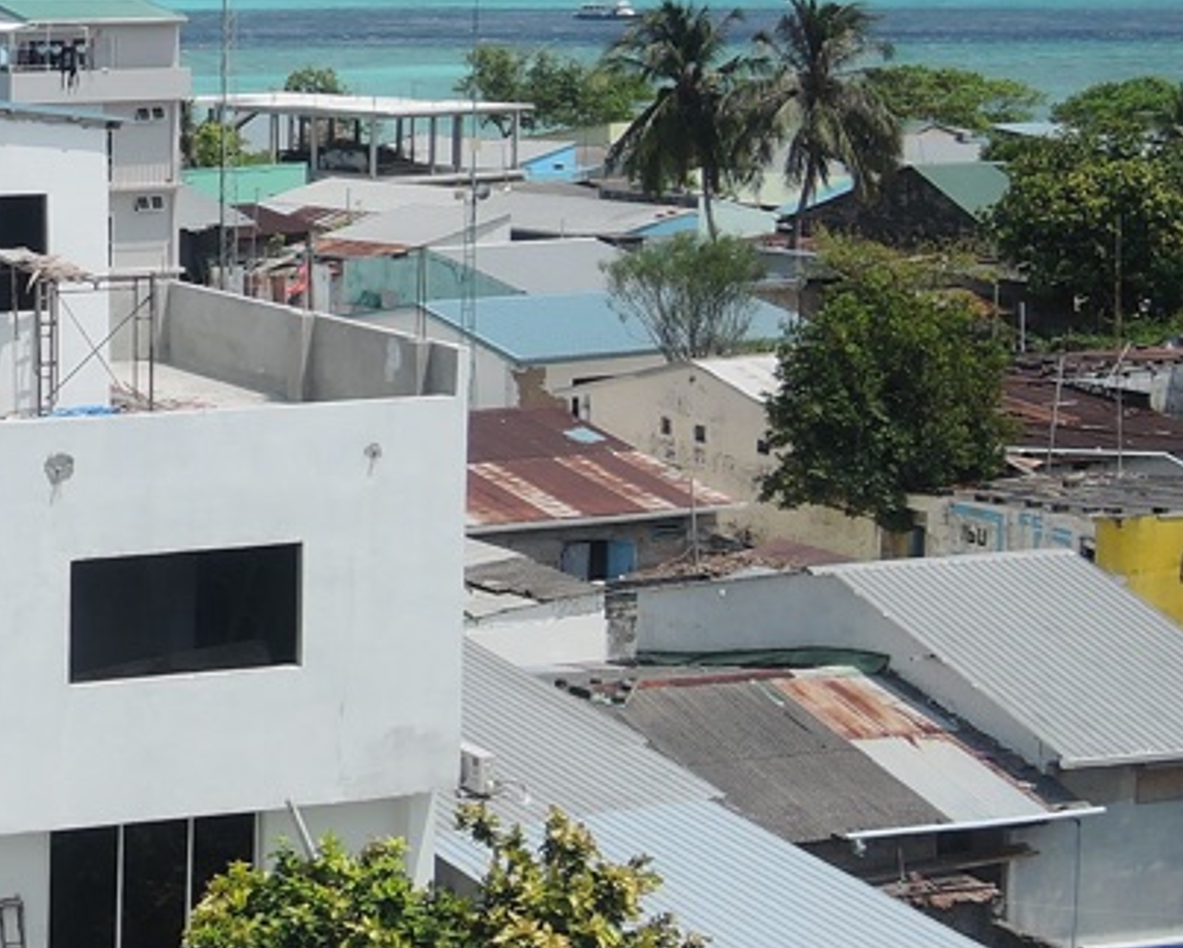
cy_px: 340
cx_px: -252
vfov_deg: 17.1
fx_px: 3153
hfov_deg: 19.9
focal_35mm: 90
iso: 80
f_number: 3.2
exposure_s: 1/250
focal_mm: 6.6
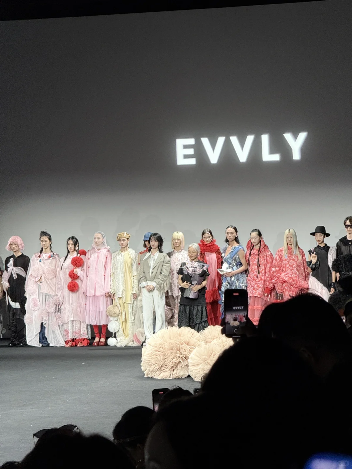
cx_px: 176
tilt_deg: +0.0
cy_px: 234
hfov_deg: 12.3
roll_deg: +0.8
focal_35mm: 120
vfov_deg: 16.4
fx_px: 1627
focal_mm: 15.66
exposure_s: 1/50
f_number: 2.8
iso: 200
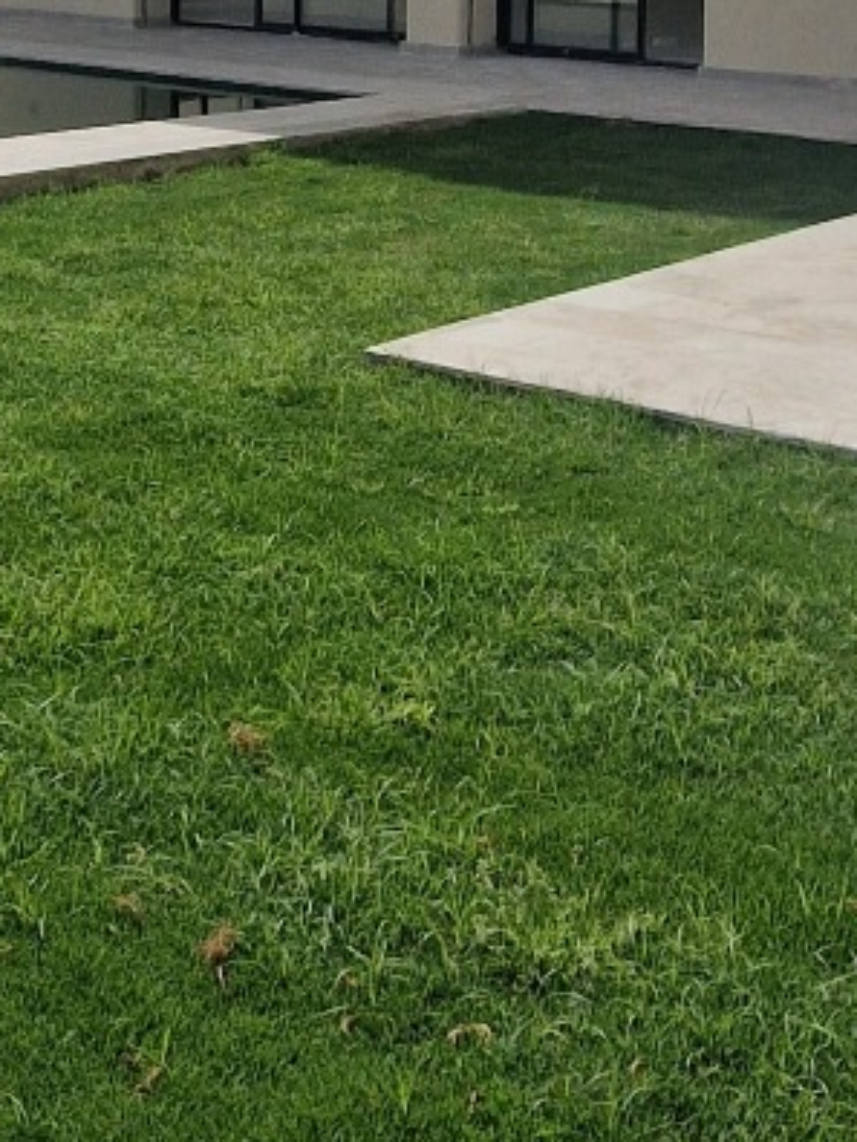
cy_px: -59
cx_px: 332
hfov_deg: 26.0
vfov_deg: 31.2
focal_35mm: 56
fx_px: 1849
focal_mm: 2.2
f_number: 2.2
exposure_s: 1/6336
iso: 50
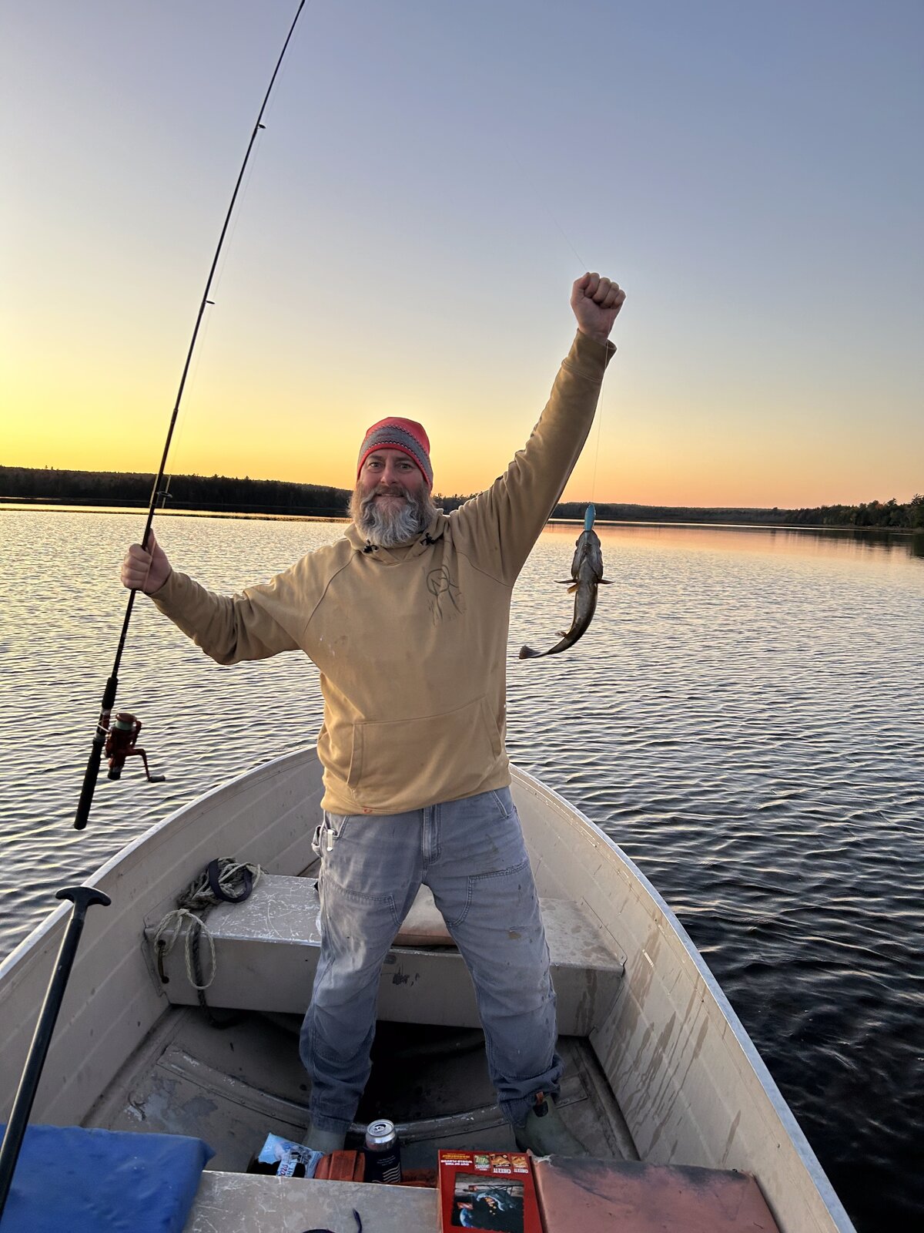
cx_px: 462
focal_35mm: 26
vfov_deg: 67.3
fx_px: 925
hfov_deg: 53.1
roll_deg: -1.6
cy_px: 616
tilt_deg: -4.6
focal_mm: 5.7
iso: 80
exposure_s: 1/121
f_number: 1.5
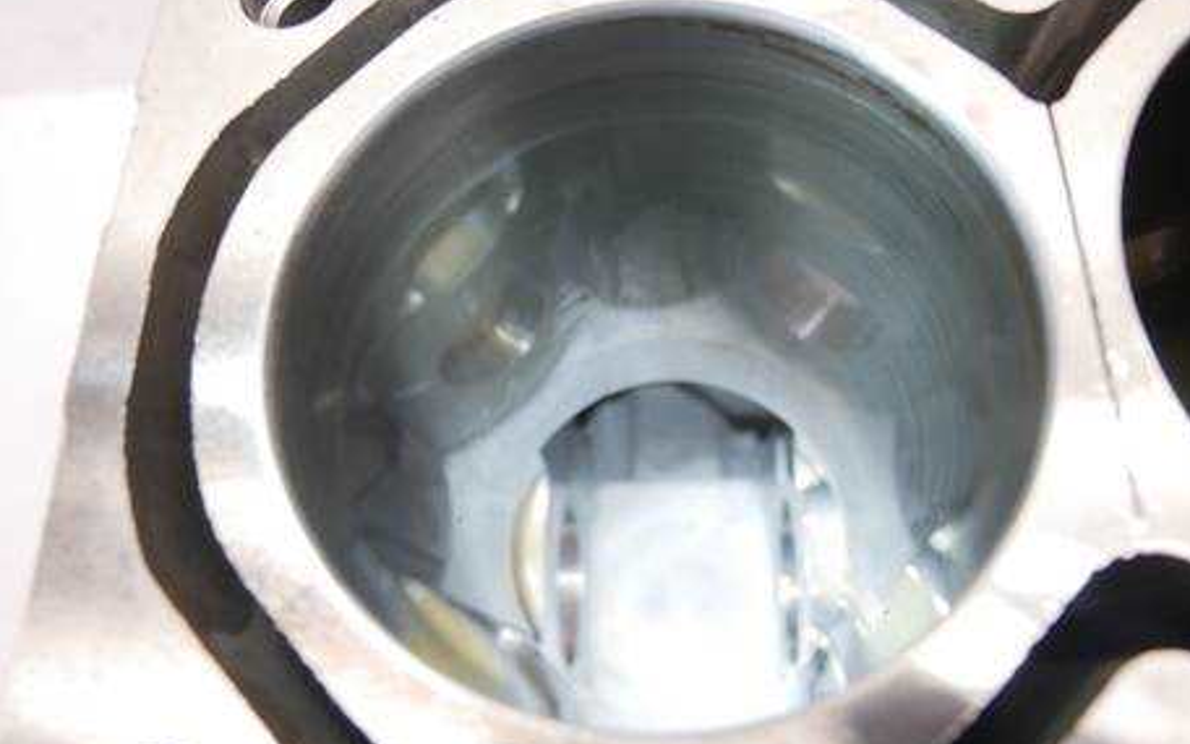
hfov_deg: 64.6
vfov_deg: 43.1
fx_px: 941
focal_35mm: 29
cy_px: 350
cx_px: 577
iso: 500
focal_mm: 13
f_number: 3.5
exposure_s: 1/60
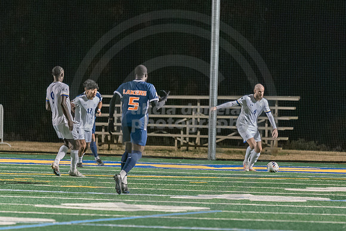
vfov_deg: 2.3
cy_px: 94
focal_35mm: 598
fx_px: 5750
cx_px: 221
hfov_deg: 3.4
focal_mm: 200
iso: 3200
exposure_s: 1/500
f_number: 2.8
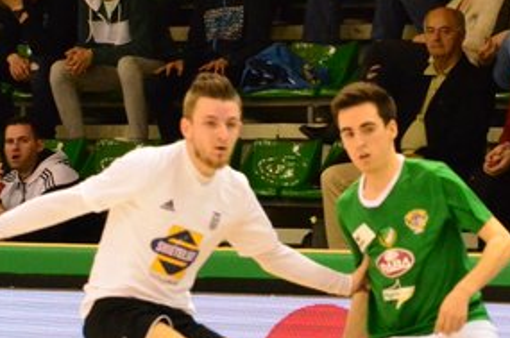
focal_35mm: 526
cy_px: 256
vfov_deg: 2.6
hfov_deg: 3.9
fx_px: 7445
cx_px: 301
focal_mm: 125
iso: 6400
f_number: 5.6
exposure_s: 1/400
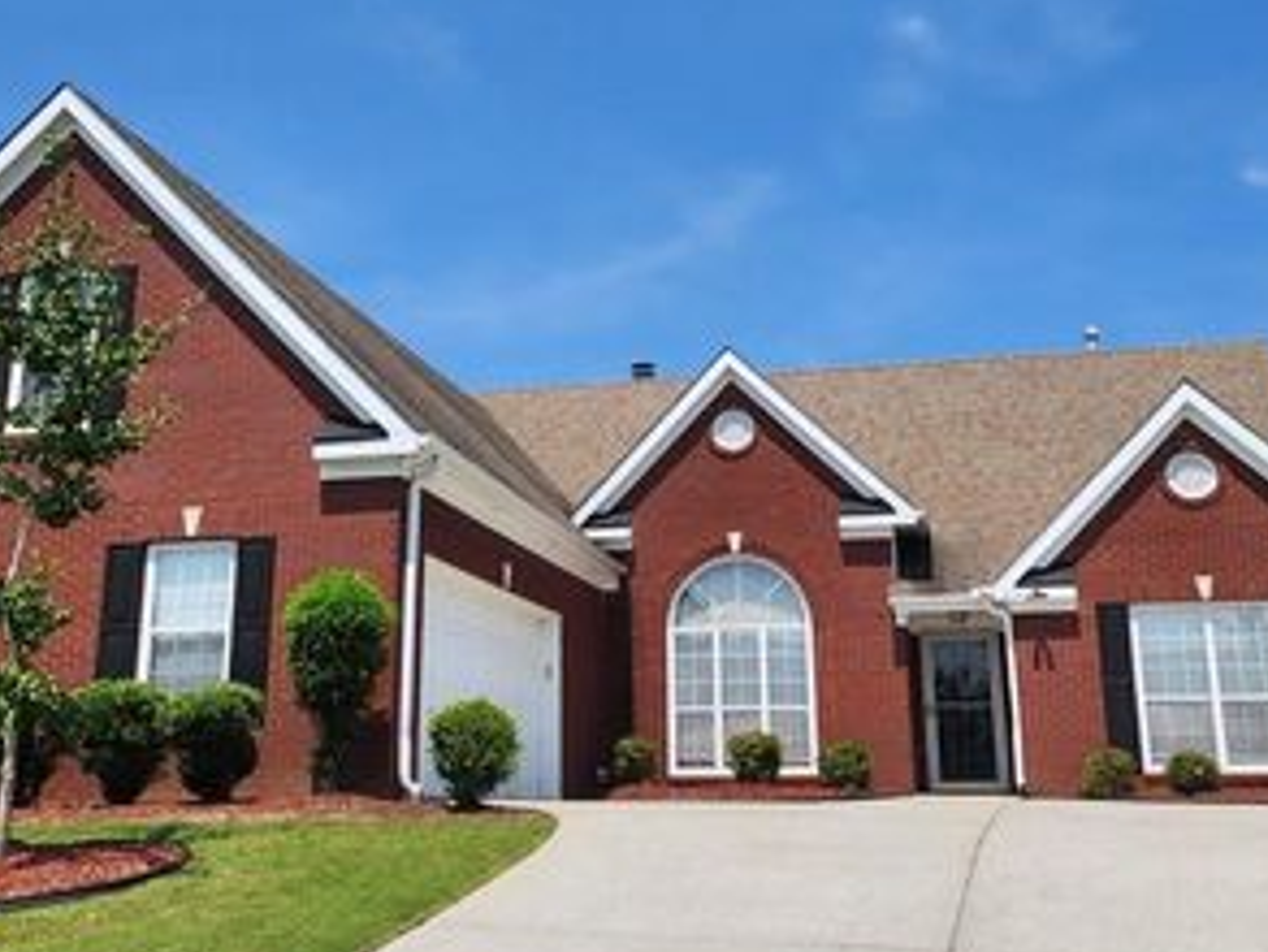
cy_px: 374
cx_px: 606
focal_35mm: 41
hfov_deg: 45.7
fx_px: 1502
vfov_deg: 35.0
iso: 50
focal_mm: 5
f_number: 1.8
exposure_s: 1/4222
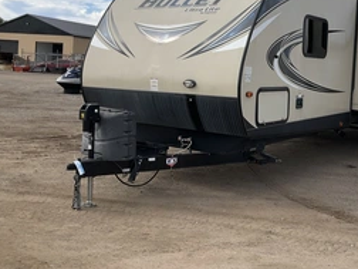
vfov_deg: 31.3
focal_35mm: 46
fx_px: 476
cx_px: 243
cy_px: 90
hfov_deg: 40.6
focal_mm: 3
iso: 25
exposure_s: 1/1412
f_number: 1.8
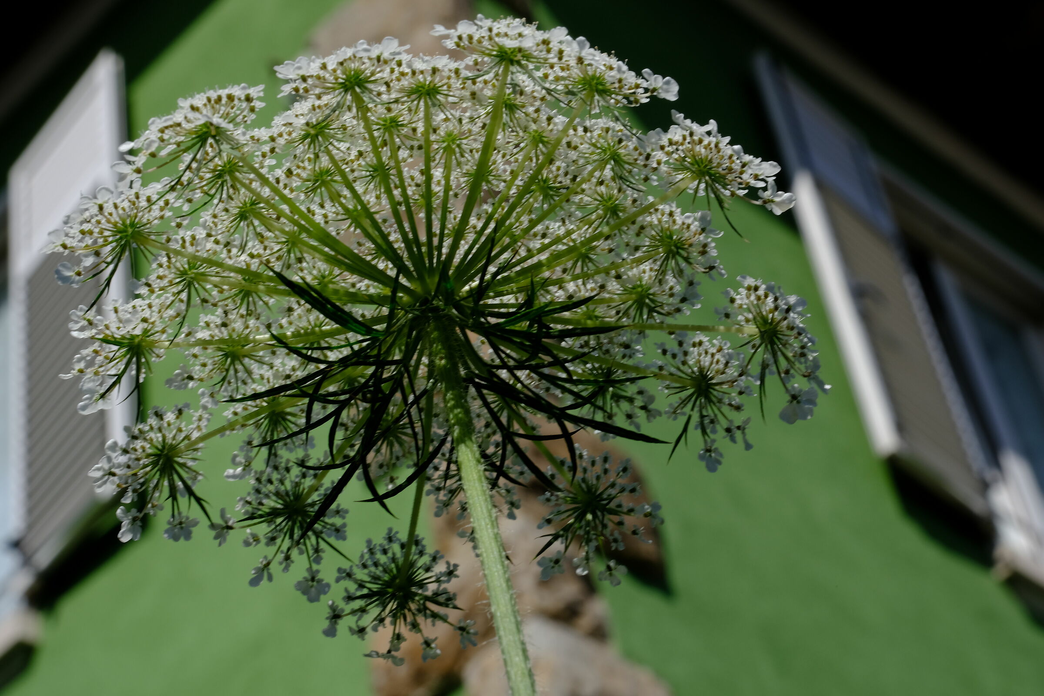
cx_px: 522
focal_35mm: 83
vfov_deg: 16.5
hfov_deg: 24.5
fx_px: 2407
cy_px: 348
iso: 200
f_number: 20
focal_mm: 55
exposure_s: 1/125
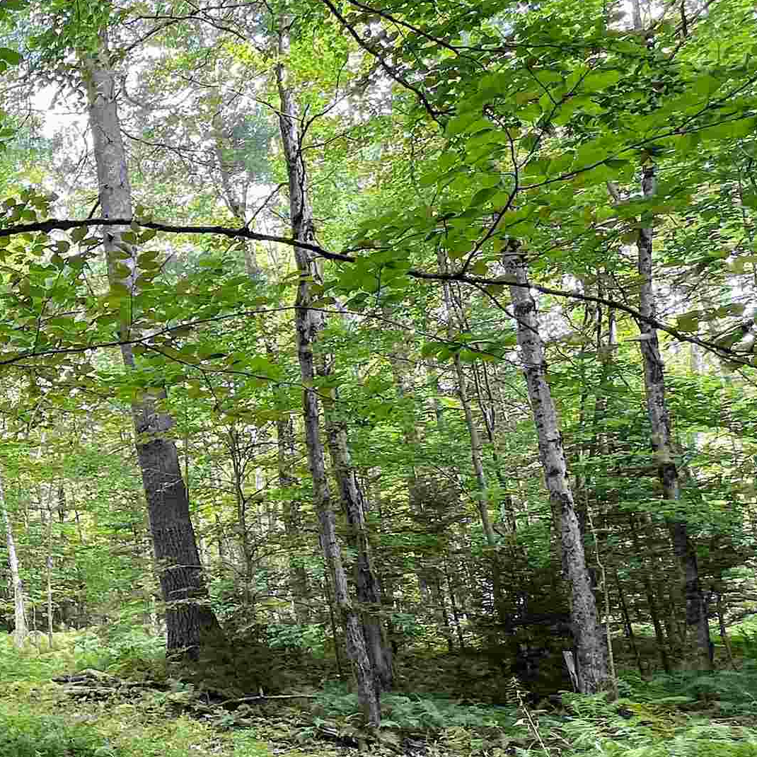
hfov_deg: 38.4
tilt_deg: +13.9
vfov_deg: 49.0
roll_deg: +2.1
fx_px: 816
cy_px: 500
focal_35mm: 33
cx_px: -129
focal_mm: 1.57
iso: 100
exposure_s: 1/99
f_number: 1.8
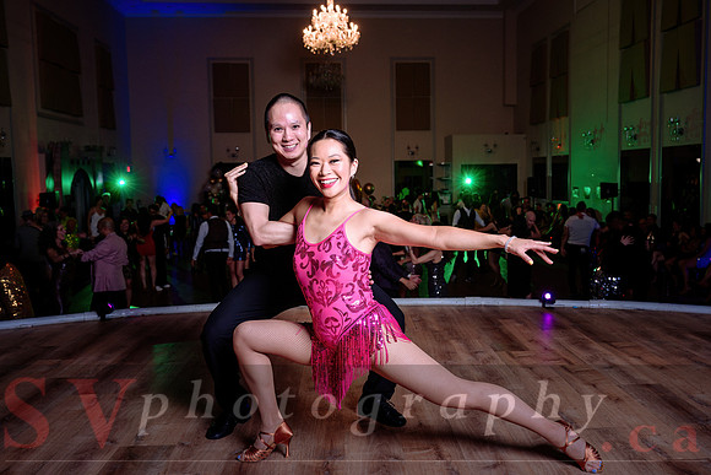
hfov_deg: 55.1
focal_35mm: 34
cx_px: 385
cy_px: 238
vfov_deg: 38.4
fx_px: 680
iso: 500
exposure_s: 1/100
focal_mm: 30
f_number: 4
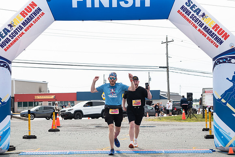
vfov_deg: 19.4
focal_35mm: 70
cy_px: 102
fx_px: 458
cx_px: 118
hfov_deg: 28.8
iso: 800
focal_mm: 52
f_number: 4
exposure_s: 1/3200
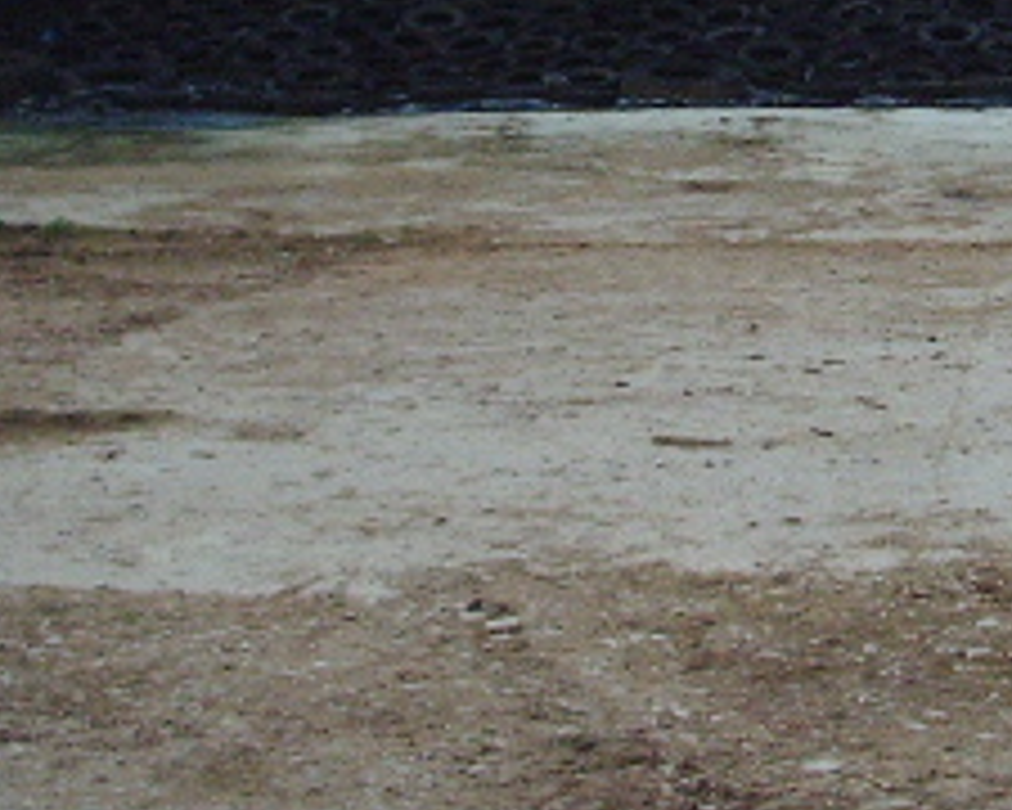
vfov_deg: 15.6
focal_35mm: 97
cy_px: -14
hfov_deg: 19.3
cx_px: 958
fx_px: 2905
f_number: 4.3
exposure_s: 1/1000
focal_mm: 5.8
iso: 400
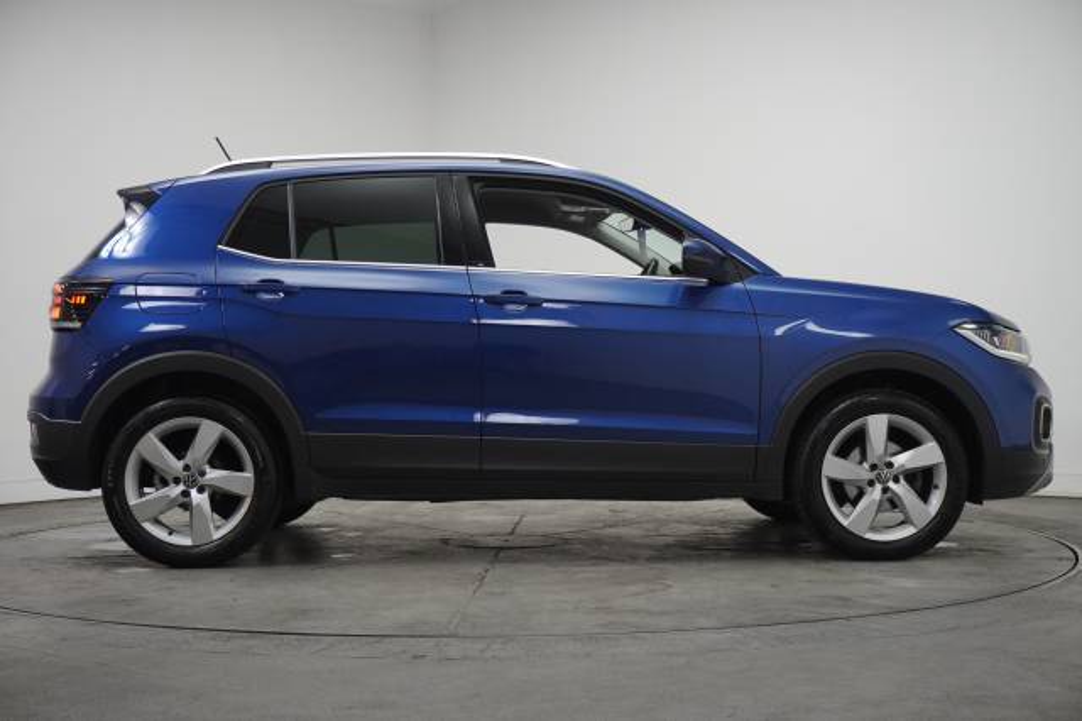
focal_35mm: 45
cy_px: 360
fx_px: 1352
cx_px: 541
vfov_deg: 29.8
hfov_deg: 43.6
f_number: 4.5
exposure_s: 1/200
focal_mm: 30
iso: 1600
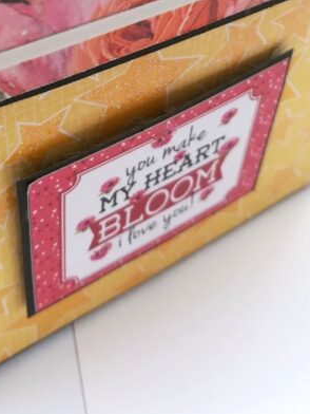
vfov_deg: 33.1
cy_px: -1
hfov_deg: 27.4
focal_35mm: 53
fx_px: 633
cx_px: 103
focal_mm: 3.83
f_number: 2.2
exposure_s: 1/279
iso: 50
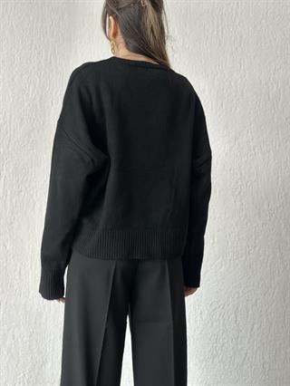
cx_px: 145
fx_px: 536
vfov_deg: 39.6
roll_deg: -1.3
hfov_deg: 30.3
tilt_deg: +0.0
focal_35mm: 48
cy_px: 193
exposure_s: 1/60
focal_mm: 6.86
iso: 320
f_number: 1.78
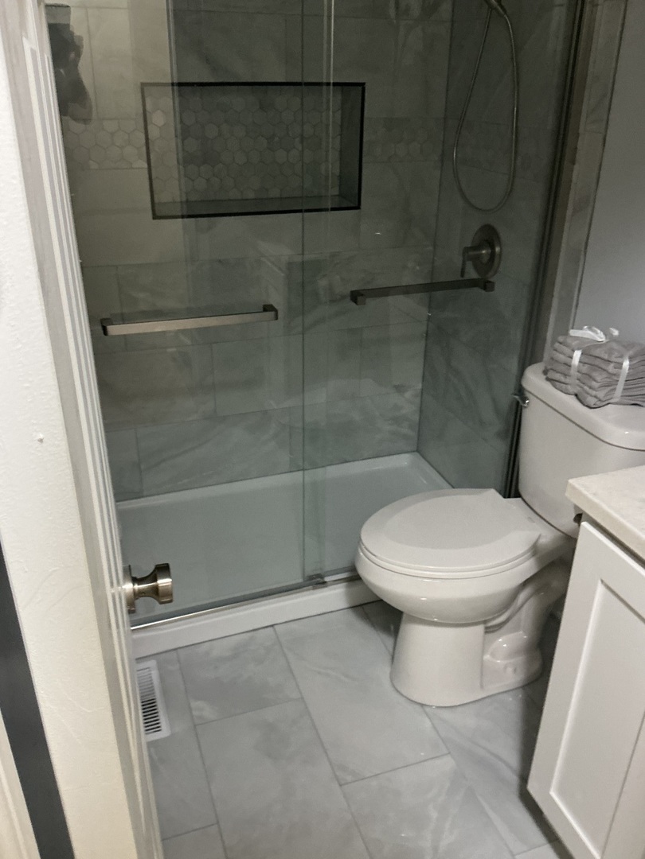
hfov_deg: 48.2
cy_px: 430
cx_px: 322
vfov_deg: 61.7
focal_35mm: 29
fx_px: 720
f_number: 1.8
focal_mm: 3
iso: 250
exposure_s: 1/30
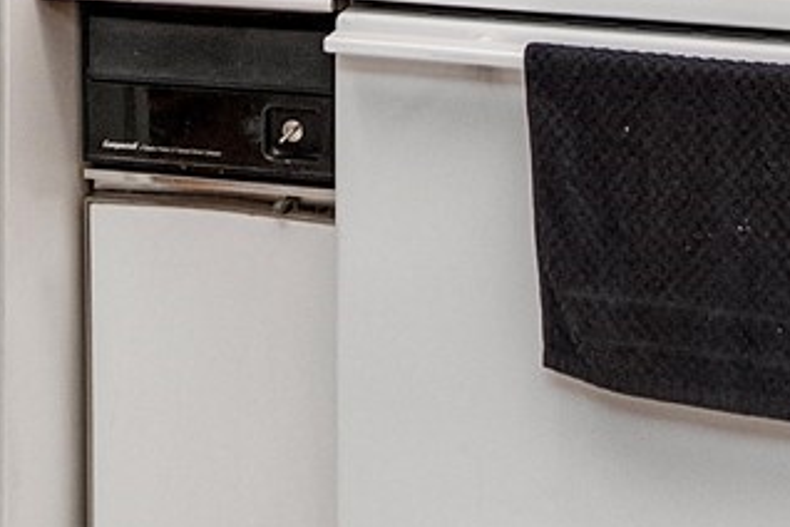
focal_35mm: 80
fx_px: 1755
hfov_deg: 25.2
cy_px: -421
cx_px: 552
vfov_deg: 14.9
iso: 200
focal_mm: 10
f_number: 6.3
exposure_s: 1/60
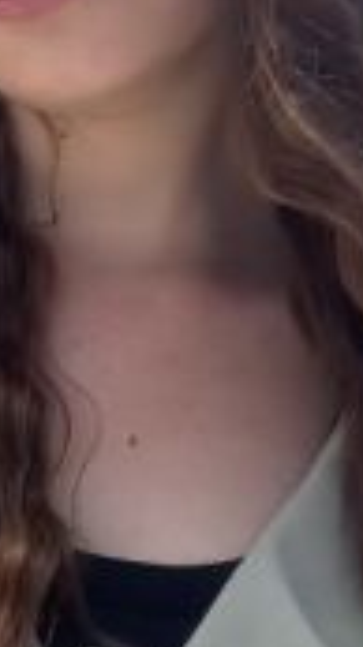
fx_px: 1492
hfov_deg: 13.5
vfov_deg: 23.5
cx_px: -56
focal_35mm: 87
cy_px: 0
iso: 32
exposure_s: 1/931
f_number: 2.2
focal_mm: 2.71
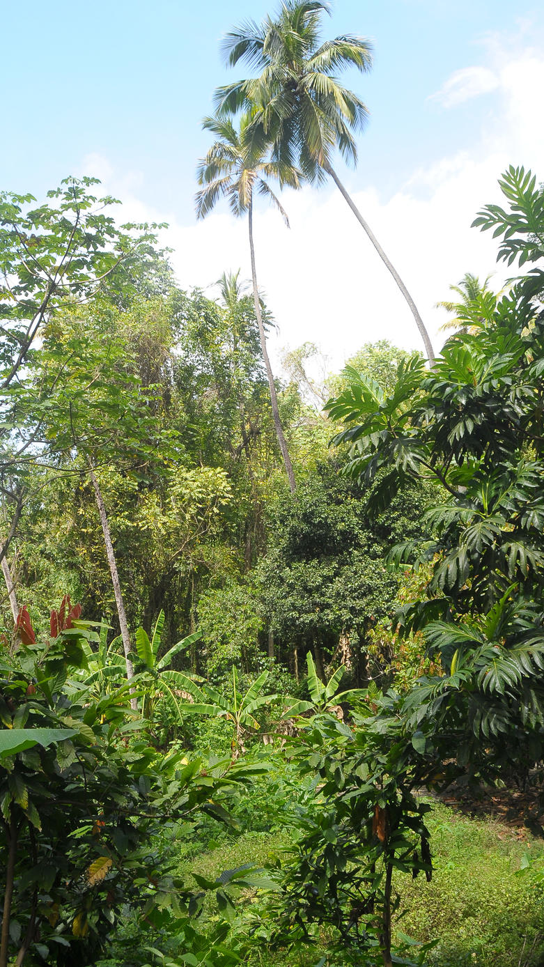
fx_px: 974
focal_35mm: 38
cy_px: 502
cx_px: 316
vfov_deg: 52.8
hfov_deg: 31.1
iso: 200
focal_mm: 20
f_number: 7.1
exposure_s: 1/200
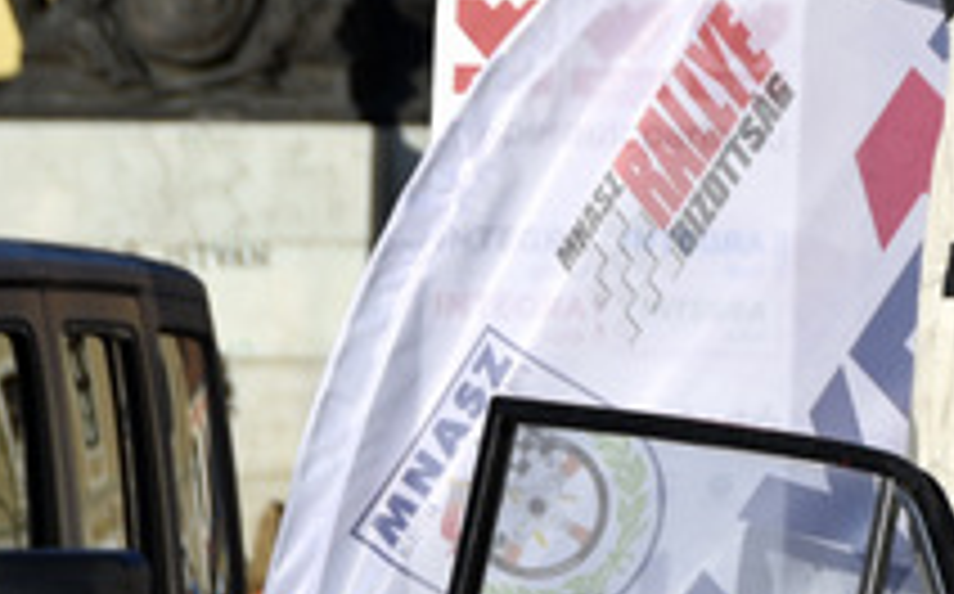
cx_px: 2025
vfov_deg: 3.5
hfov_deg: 5.5
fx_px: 9610
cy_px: -68
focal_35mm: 370
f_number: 5.6
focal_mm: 75
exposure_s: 1/400
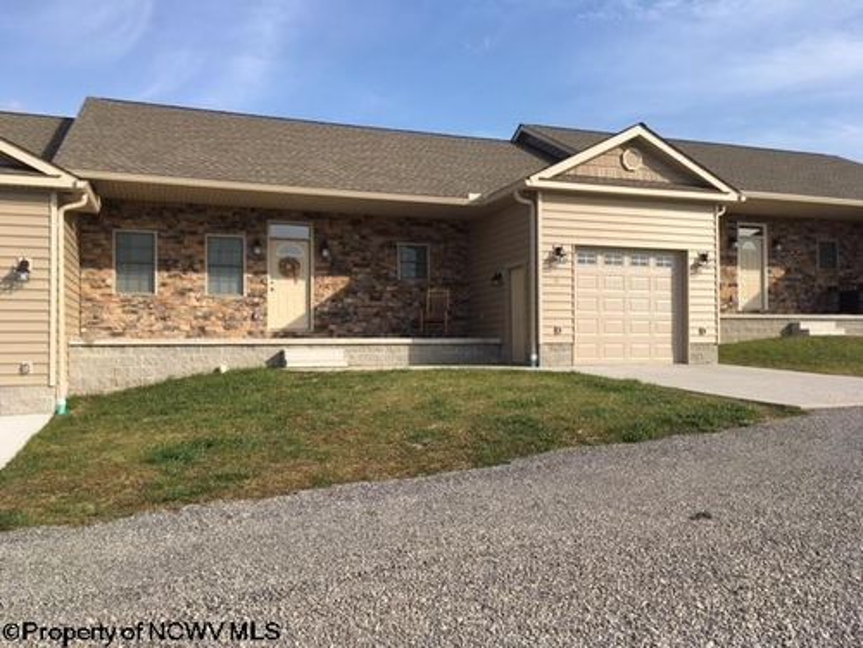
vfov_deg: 48.2
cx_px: 432
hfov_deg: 61.7
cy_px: 324
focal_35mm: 29
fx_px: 723
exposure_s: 1/1148
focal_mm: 4.15
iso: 25
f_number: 2.2
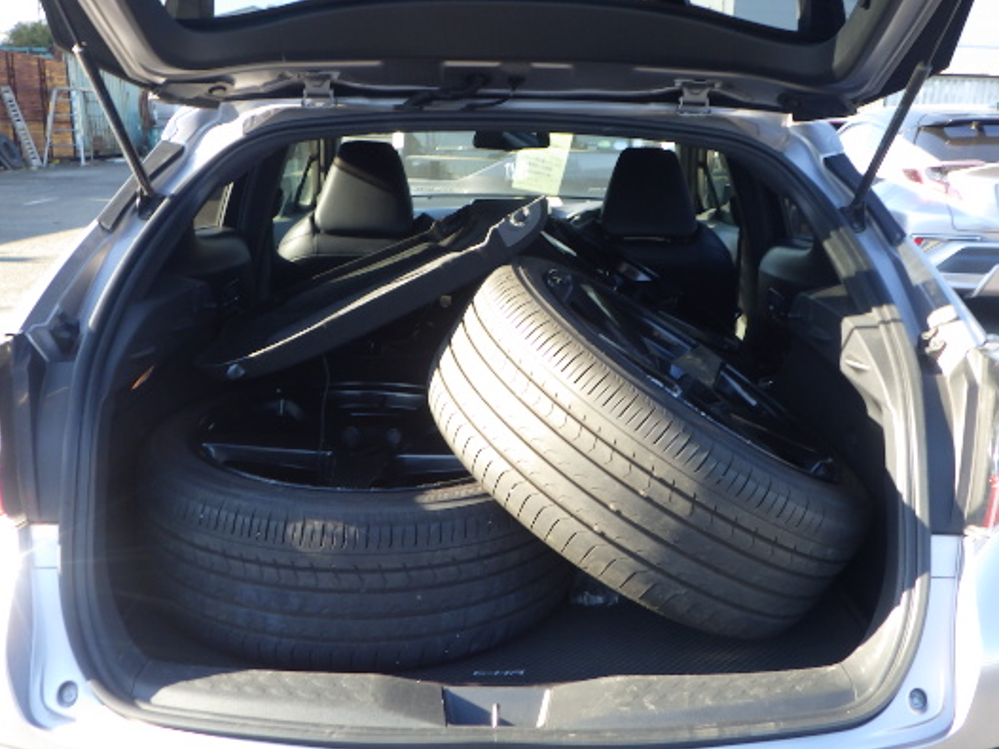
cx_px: 533
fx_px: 981
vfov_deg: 41.8
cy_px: 398
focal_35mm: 34
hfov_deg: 53.9
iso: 125
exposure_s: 1/125
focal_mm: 5
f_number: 3.5
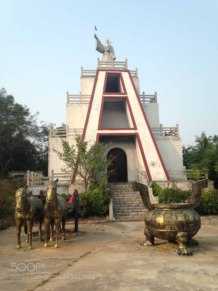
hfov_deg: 42.9
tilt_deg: +8.1
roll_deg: +1.0
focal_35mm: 33
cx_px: 109
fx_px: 277
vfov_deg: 55.4
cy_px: 146
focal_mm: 4.12
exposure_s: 1/742
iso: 50
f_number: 2.4
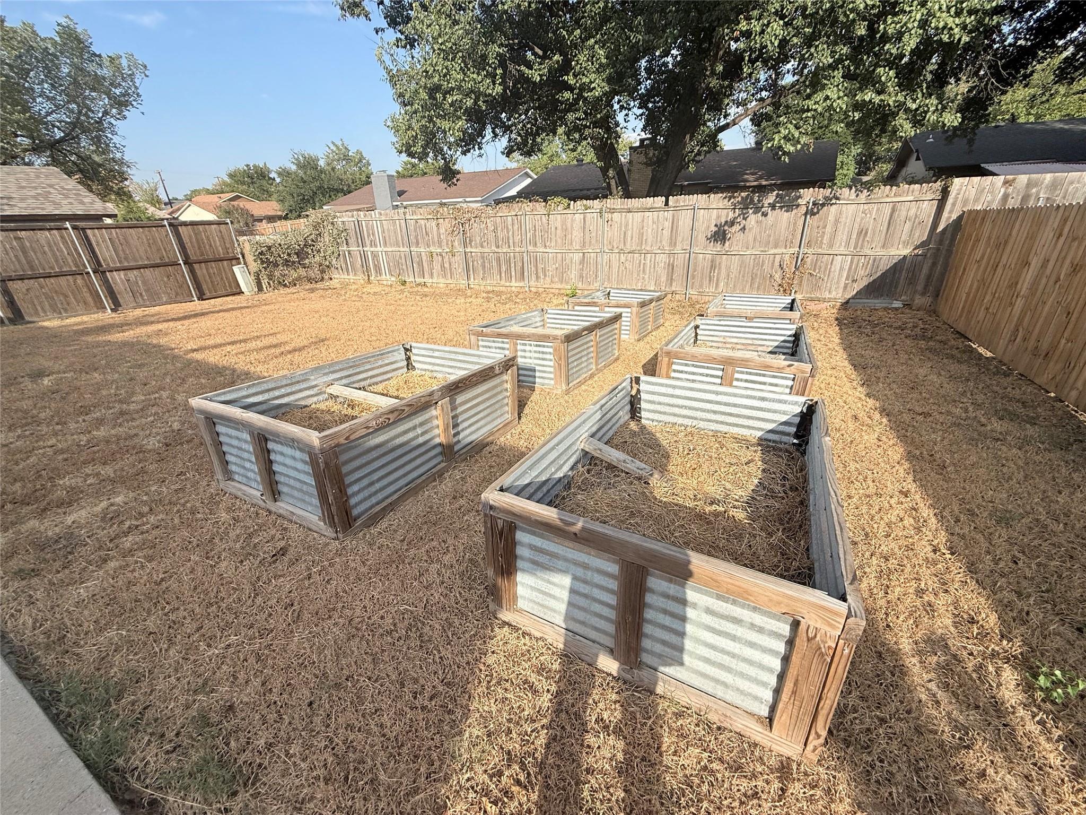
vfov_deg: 85.7
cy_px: 408
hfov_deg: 102.1
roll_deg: +2.7
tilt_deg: -23.1
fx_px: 439
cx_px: 543
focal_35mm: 14
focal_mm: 2.22
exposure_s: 1/1901
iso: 50
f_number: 2.2
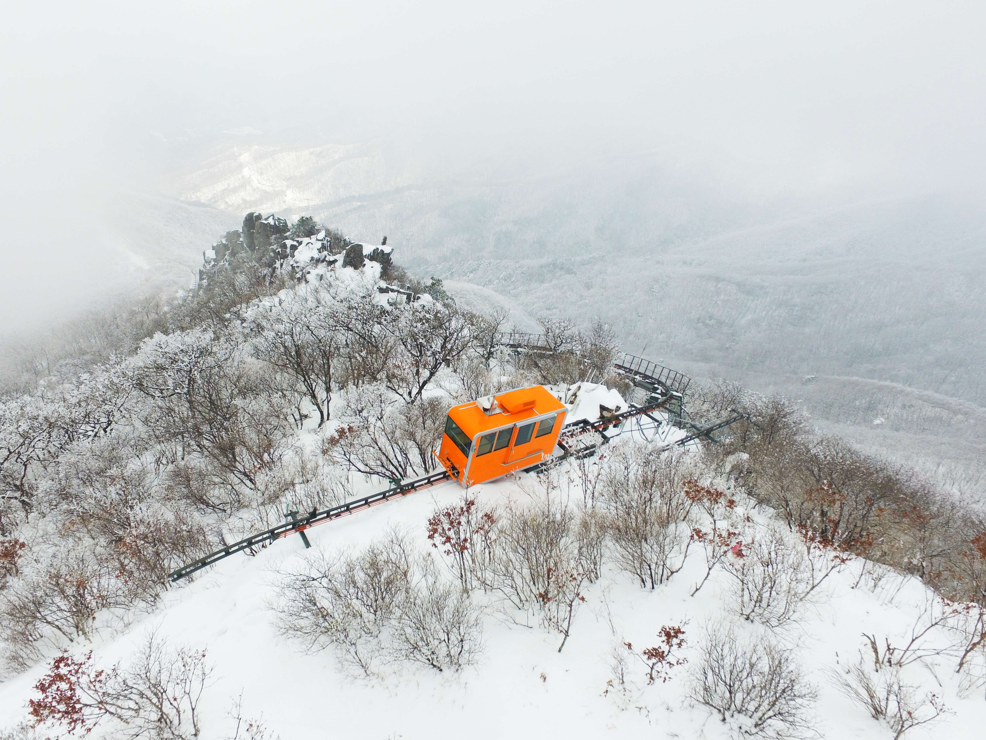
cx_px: 493
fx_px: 570
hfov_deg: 81.7
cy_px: 370
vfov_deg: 66.0
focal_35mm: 20
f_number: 2.8
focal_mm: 3.61
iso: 100
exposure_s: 1/1200
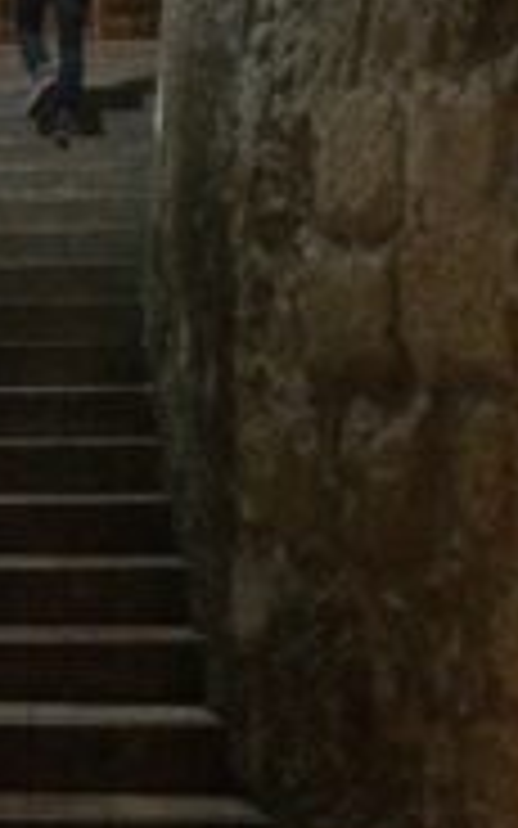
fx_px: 2078
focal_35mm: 92
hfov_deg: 13.8
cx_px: -81
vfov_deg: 22.2
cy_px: 142
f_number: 2.2
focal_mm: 4.12
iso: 1250
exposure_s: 1/15
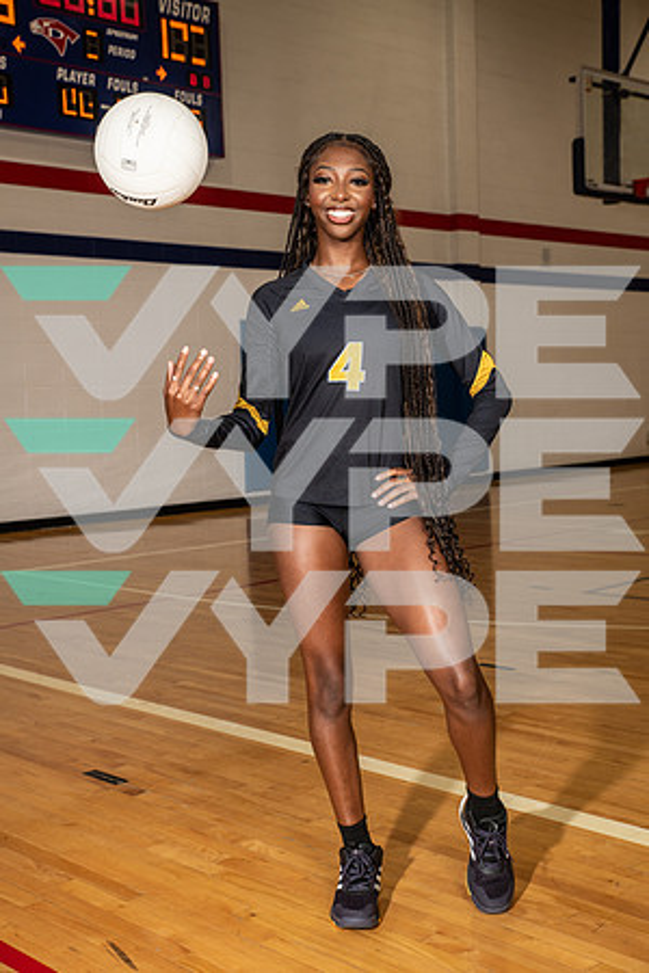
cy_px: 486
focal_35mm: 46
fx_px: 1244
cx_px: 324
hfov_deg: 29.2
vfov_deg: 42.7
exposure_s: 1/250
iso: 320
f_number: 7.1
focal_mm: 46
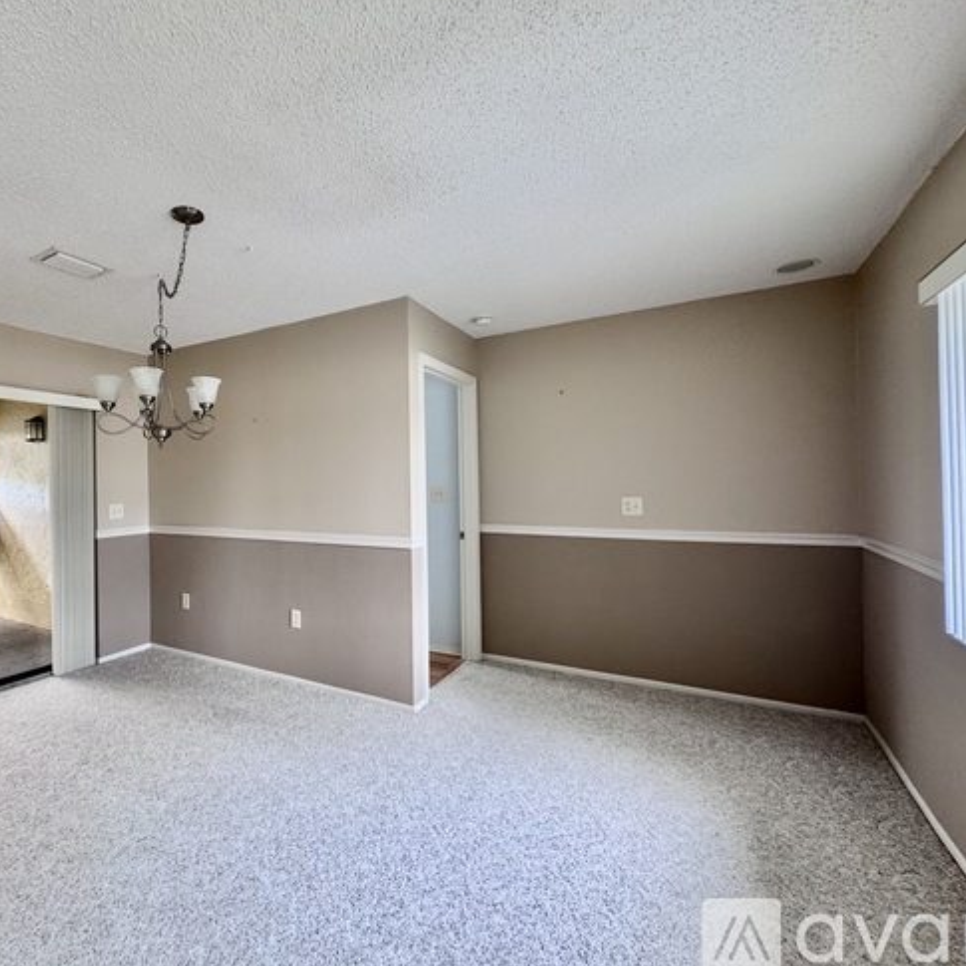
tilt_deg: -0.6
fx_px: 537
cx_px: 360
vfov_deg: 84.0
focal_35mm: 17
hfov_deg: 82.3
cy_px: 480
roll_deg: -0.2
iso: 160
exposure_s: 1/60
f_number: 2.2
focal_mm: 2.22
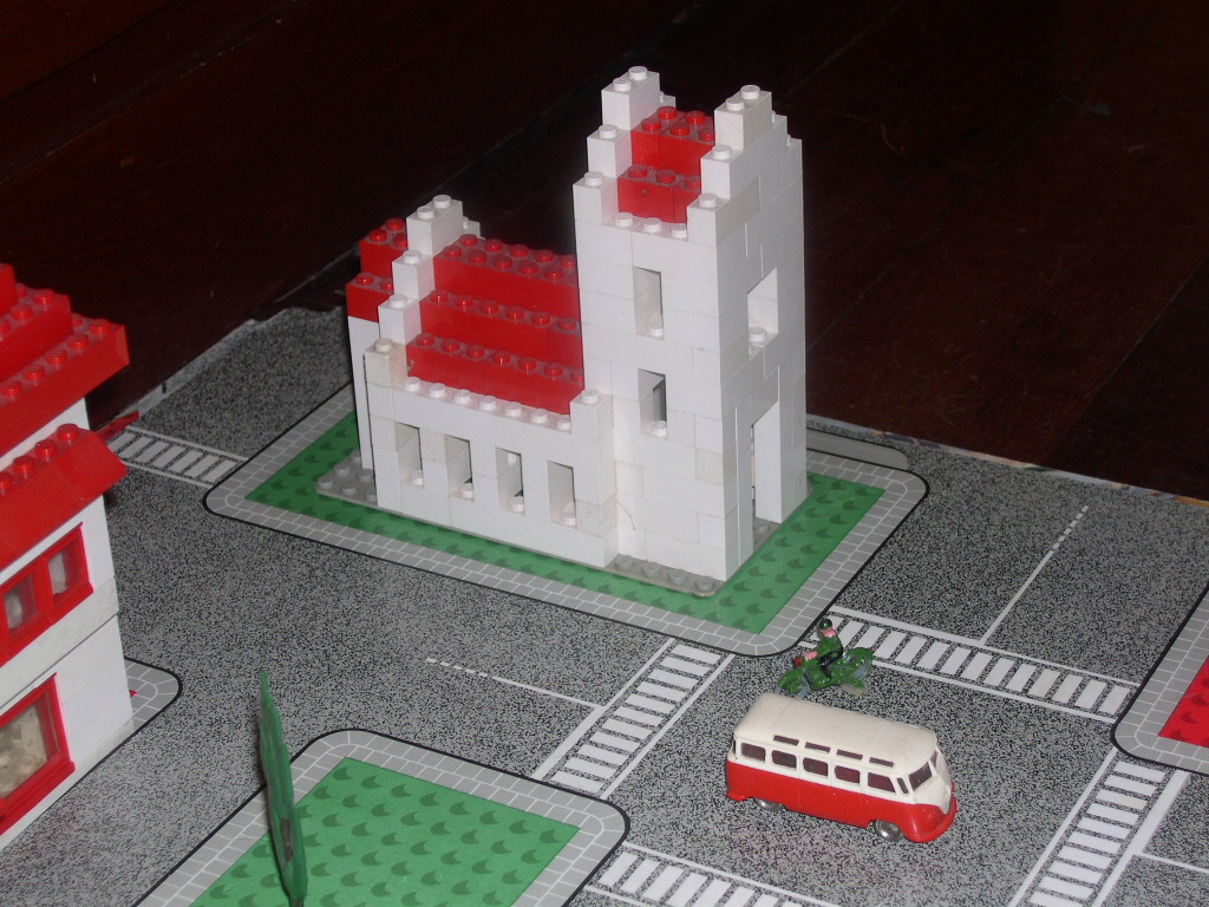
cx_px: 604
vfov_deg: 19.1
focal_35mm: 77
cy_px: 454
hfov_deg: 25.3
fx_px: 2689
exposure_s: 1/60
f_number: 4
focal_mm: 16.3
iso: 100
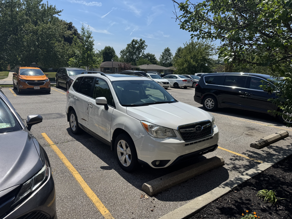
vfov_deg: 56.8
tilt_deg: -12.4
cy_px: 110
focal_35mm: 24
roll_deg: -1.5
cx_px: 146
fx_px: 202
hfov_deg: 71.6
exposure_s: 1/6410
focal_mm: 6.76
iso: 80
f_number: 1.78
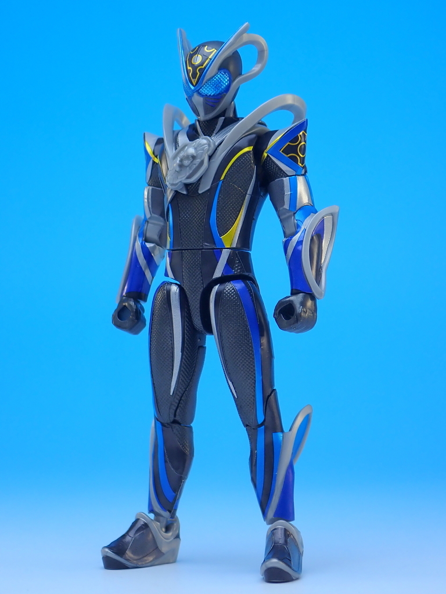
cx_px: 223
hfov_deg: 15.7
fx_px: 1615
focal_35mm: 94
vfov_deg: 20.9
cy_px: 297
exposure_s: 1/25
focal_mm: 16.79
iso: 100
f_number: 4.7
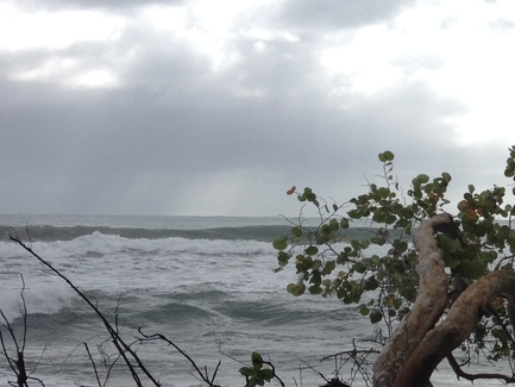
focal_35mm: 97
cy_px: 307
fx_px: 1444
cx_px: 697
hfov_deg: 18.6
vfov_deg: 15.2
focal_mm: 4.28
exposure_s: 1/1842
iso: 50
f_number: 2.4
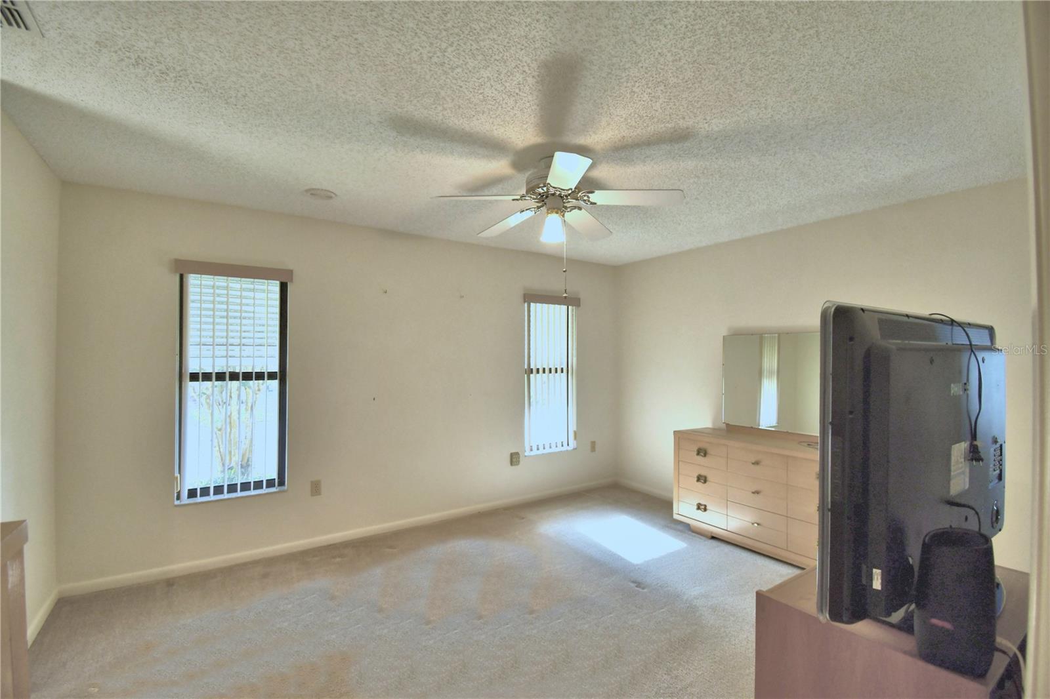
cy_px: 350
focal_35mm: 15
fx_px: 437
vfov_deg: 77.3
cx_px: 525
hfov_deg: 100.4
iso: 280
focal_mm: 10
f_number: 4.5
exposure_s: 1/125
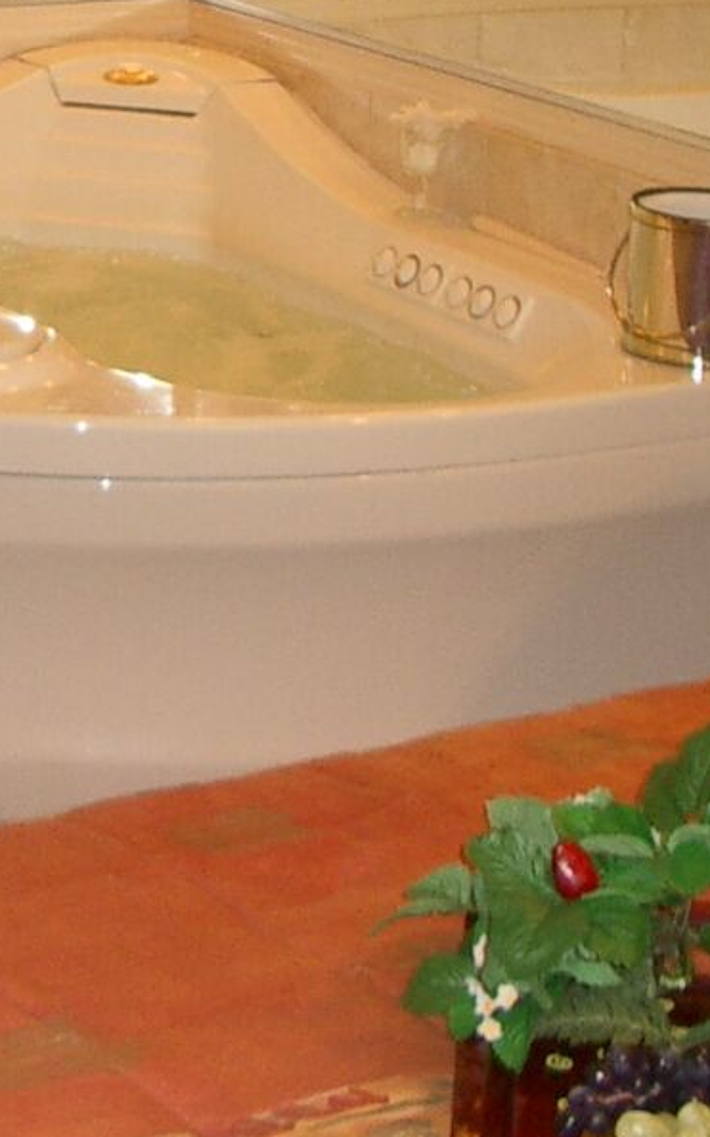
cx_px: -212
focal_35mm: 100
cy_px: 186
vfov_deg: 20.5
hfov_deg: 12.7
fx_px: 3097
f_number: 2.6
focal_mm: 5.8
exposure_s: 1/40
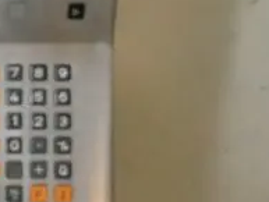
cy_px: 68
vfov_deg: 10.7
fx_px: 1073
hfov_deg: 13.4
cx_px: -141
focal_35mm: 138
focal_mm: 4.7
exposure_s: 1/60
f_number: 3.4
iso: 800
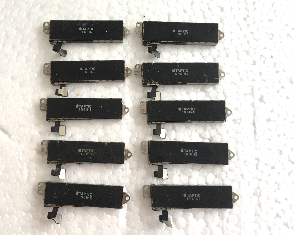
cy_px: 116
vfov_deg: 44.5
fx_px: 287
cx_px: 125
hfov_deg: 54.0
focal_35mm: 33
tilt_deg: -82.0
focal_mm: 4.15
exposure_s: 1/33
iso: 32
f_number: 2.2
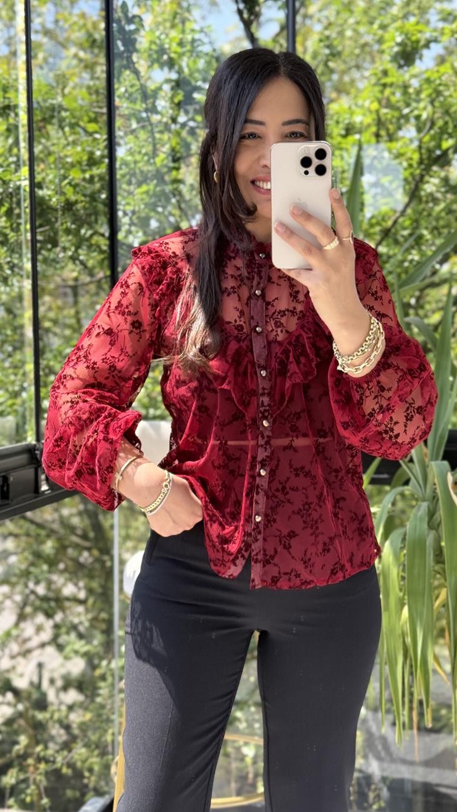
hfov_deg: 22.6
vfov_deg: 39.2
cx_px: 282
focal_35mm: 53
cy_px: 407
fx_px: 1141
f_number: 1.78
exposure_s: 1/407
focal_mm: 6.76
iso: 64
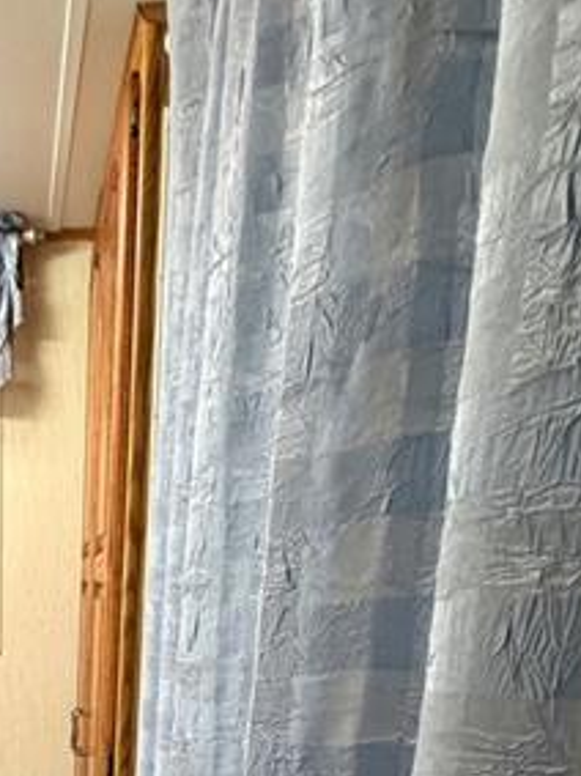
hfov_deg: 33.3
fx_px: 851
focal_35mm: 38
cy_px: 787
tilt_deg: -12.9
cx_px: -47
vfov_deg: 42.0
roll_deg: +0.1
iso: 200
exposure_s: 1/60
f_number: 2.2
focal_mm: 2.22
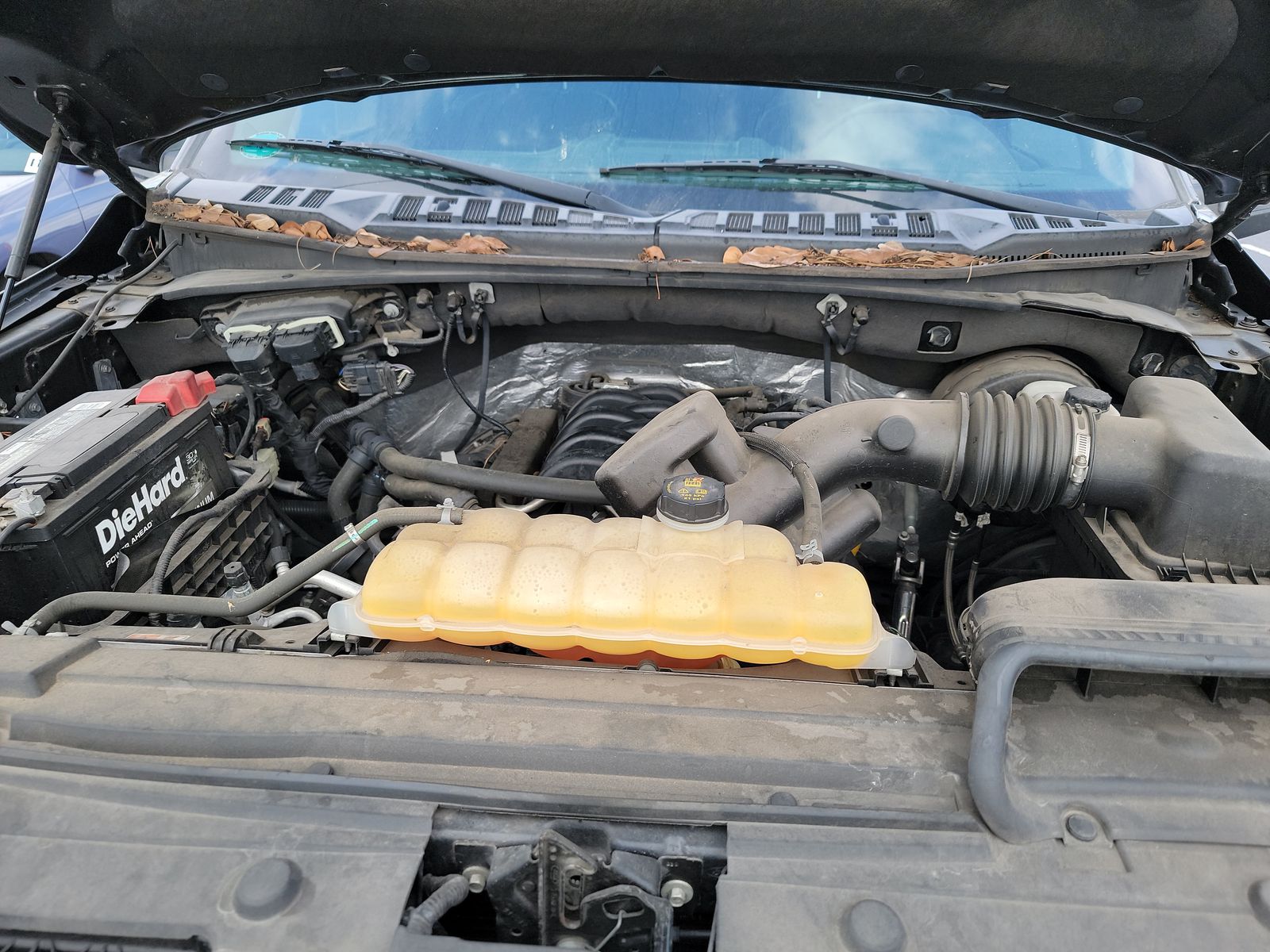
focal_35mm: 24
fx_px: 881
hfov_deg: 71.6
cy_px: 476
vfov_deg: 56.8
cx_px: 635
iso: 50
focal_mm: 6.7
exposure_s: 1/135
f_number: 1.8
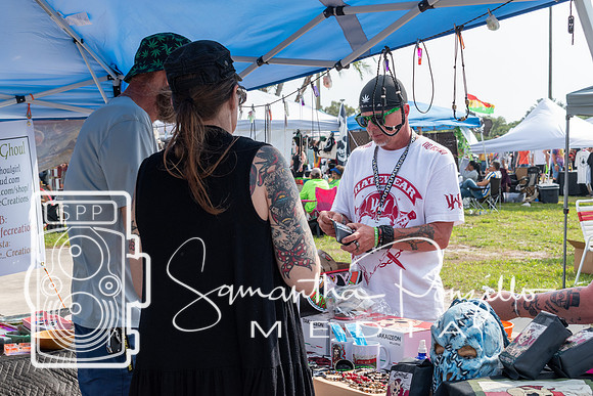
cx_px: 296
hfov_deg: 37.8
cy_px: 198
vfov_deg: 25.8
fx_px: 865
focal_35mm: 53
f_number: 9
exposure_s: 1/320
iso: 200
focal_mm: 35
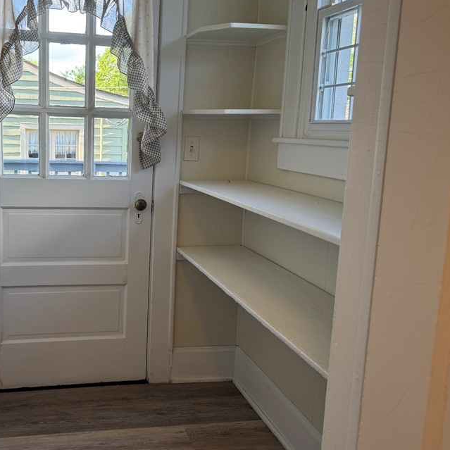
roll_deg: -1.7
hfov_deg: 46.8
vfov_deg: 48.4
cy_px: 208
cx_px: 116
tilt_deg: -9.9
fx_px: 500
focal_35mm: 34
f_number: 1.78
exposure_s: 1/120
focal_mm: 6.76
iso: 100
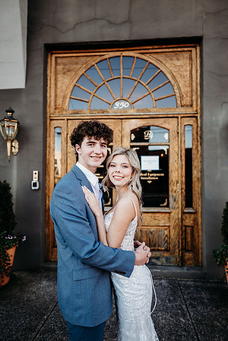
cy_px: 170
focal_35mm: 24
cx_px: 114
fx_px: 228
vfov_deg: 73.7
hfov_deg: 53.1
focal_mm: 24
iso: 160
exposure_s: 1/320
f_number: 2
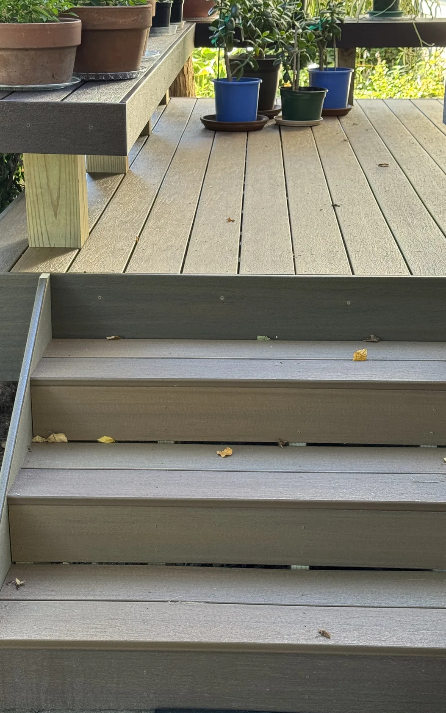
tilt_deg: -19.5
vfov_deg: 35.1
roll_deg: +0.6
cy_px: 360
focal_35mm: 58
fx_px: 1128
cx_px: 213
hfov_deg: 22.4
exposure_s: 1/107
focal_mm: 6.76
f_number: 1.78
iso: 100
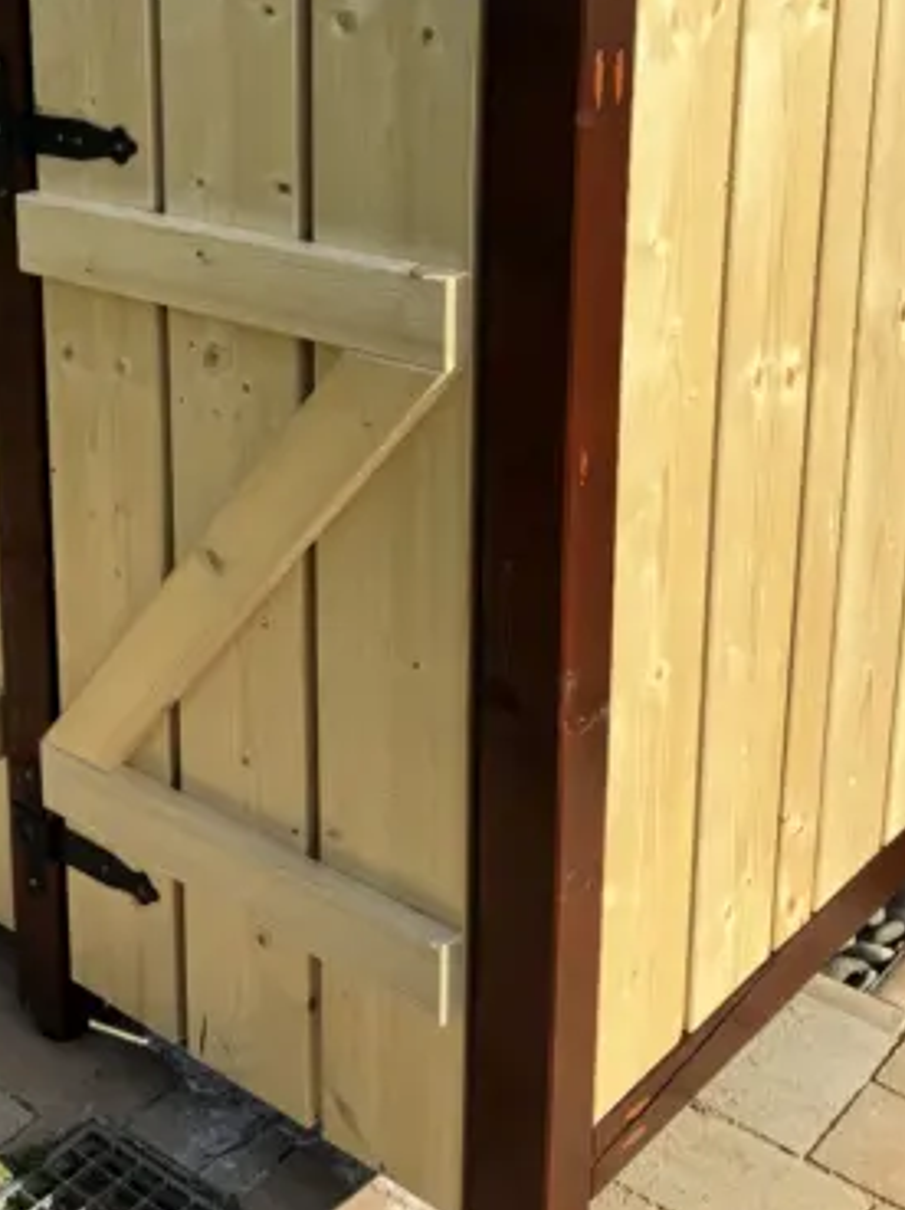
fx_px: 1746
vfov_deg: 36.9
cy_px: 249
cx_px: 121
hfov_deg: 28.1
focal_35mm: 50
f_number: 1.78
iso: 80
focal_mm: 6.76
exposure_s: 1/3247
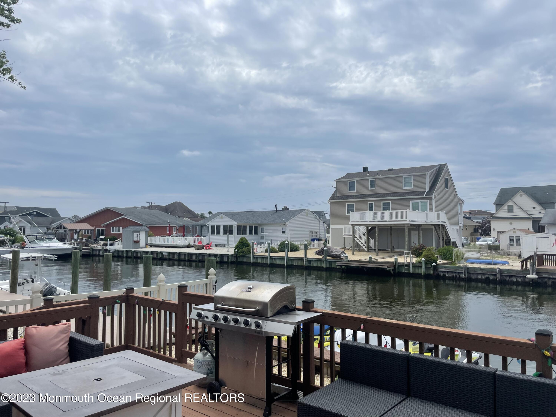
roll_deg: -0.1
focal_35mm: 26
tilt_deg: +4.0
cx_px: 278
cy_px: 208
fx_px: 418
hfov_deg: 67.3
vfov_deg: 53.1
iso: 32
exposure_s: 1/7299
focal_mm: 4.2
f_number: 1.6
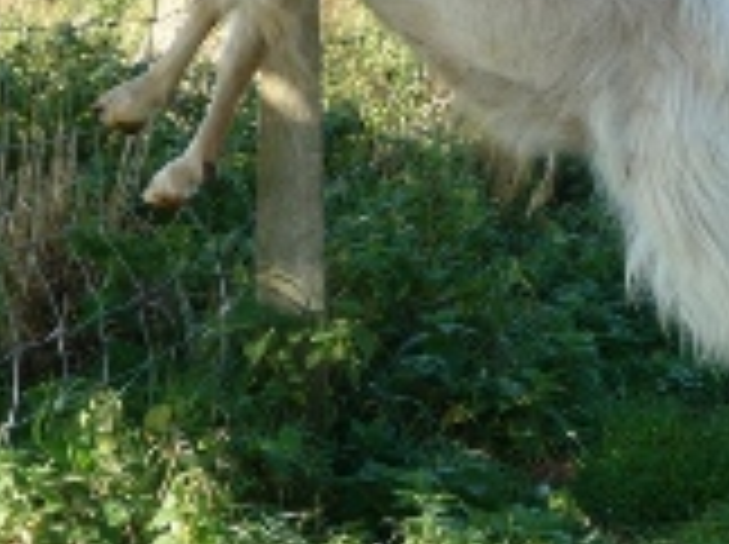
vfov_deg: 11.0
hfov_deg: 14.8
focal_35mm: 133
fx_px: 2797
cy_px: 9
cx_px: 594
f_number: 4.2
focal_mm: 8
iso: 100
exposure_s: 1/160
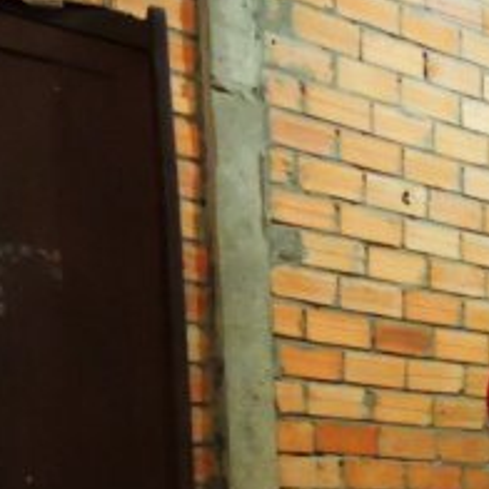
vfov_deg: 21.9
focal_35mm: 72
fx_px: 1151
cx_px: 772
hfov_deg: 20.0
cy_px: 609
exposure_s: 1/125
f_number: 3.3
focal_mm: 4.3
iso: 1600
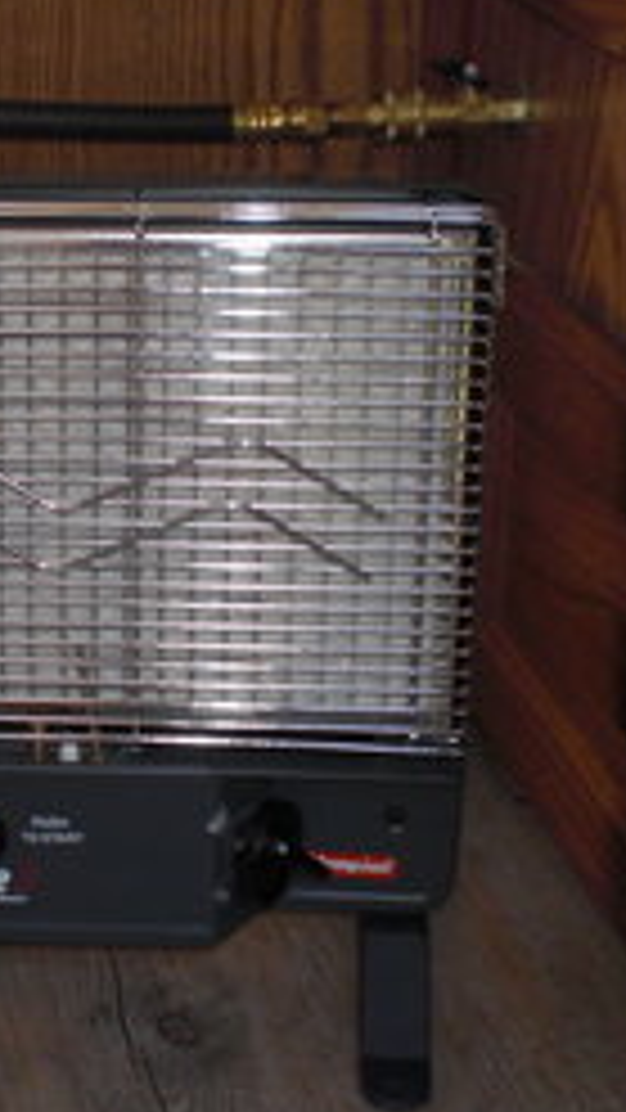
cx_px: 14
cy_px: 612
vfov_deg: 31.4
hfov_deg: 17.6
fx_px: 1976
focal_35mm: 67
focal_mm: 6.3
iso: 200
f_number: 3.1
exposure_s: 1/30
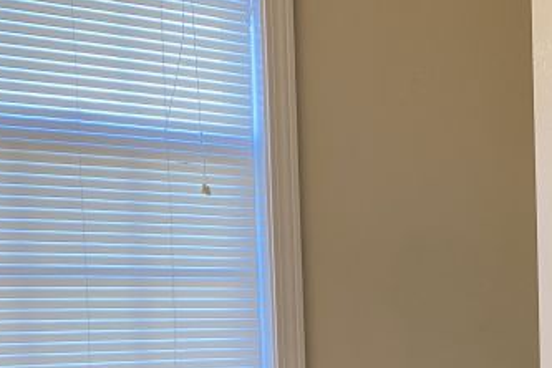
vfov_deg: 20.1
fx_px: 997
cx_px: 638
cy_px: 391
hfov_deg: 27.7
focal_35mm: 65
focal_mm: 4.25
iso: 80
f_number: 1.8
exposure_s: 1/60
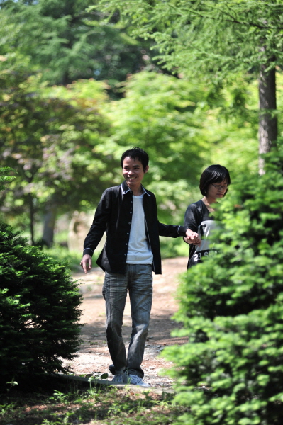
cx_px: 142
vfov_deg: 13.3
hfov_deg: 8.8
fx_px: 1831
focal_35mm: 155
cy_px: 212
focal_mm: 155
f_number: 2.8
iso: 250
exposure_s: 1/1000
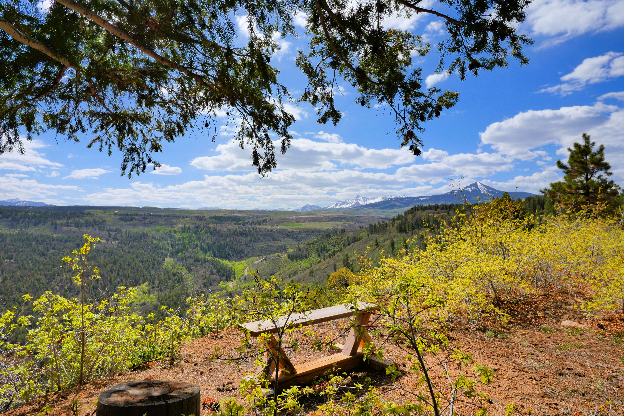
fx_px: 312
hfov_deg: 90.0
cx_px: 312
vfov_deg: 67.4
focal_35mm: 18
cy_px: 208
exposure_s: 1/1600
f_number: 6.3
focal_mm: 9
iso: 800
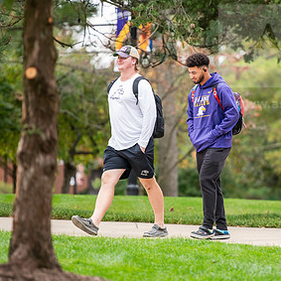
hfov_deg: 5.2
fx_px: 3123
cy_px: 125
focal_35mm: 340
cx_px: 189
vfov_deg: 5.2
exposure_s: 1/320
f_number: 3.2
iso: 320
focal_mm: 195
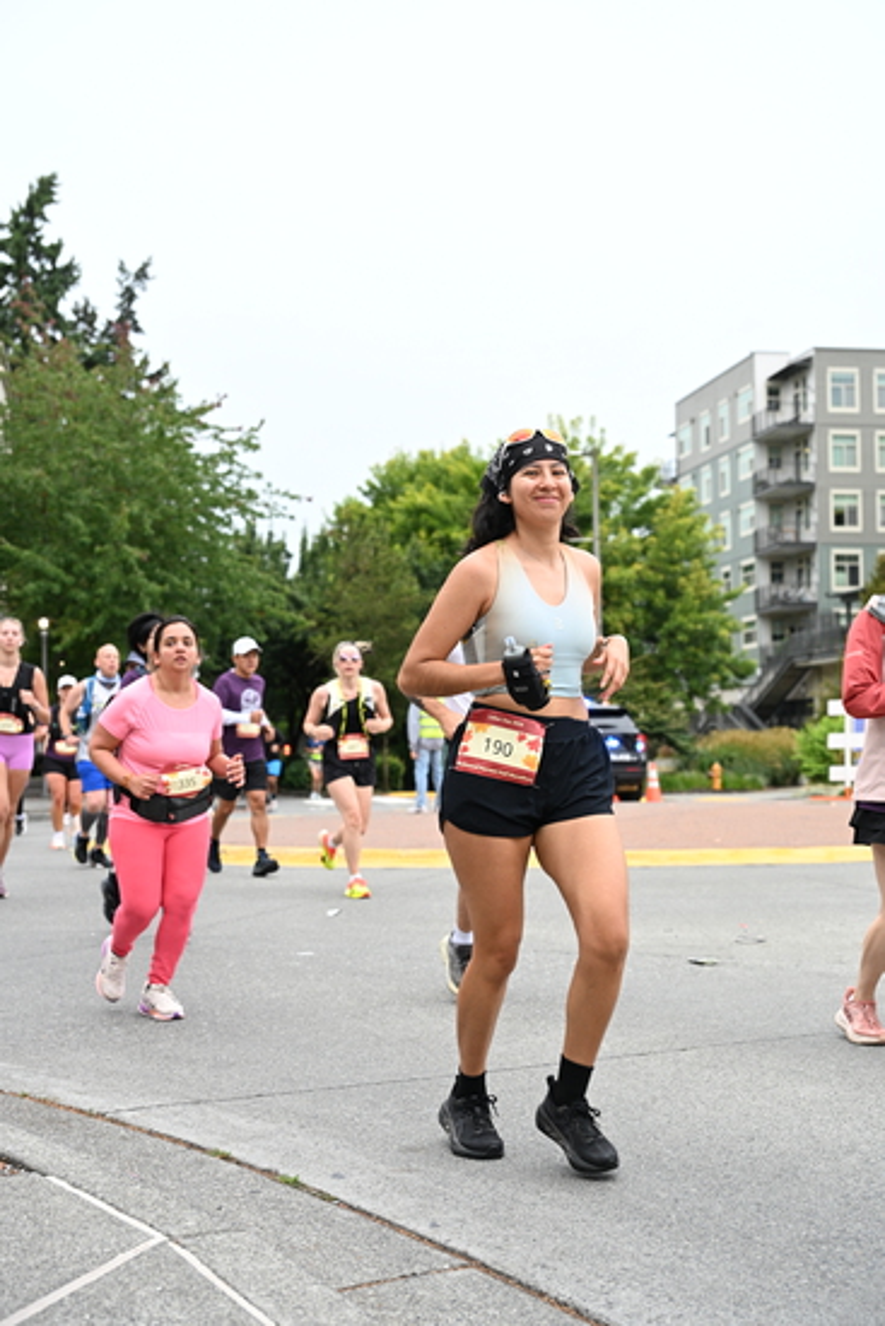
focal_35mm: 48
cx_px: 442
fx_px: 1769
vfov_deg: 41.1
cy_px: 663
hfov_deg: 28.1
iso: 1600
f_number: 4
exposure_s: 1/800
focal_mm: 48
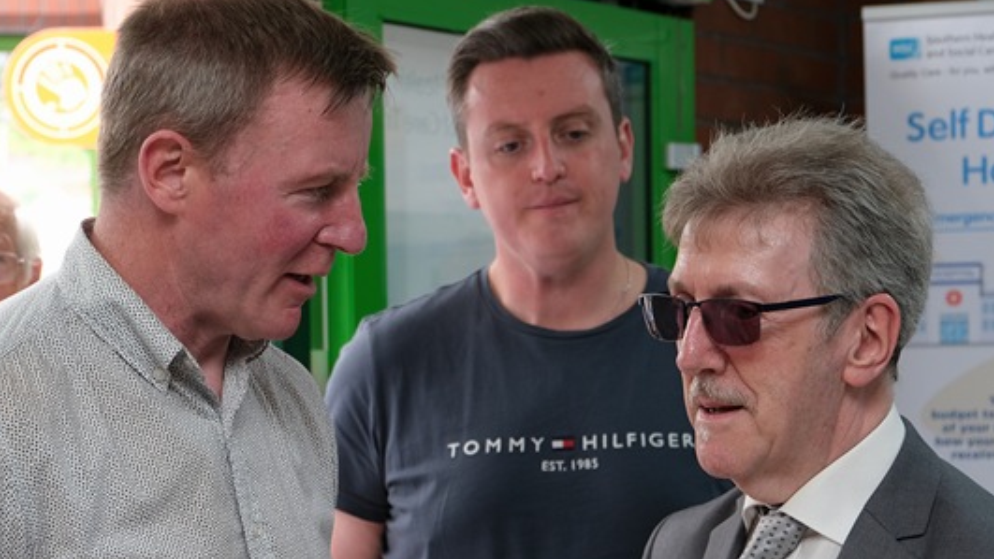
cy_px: 322
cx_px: 455
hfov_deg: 36.0
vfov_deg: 20.7
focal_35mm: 58
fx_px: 1529
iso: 400
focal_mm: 32.9
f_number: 3.6
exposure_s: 1/120
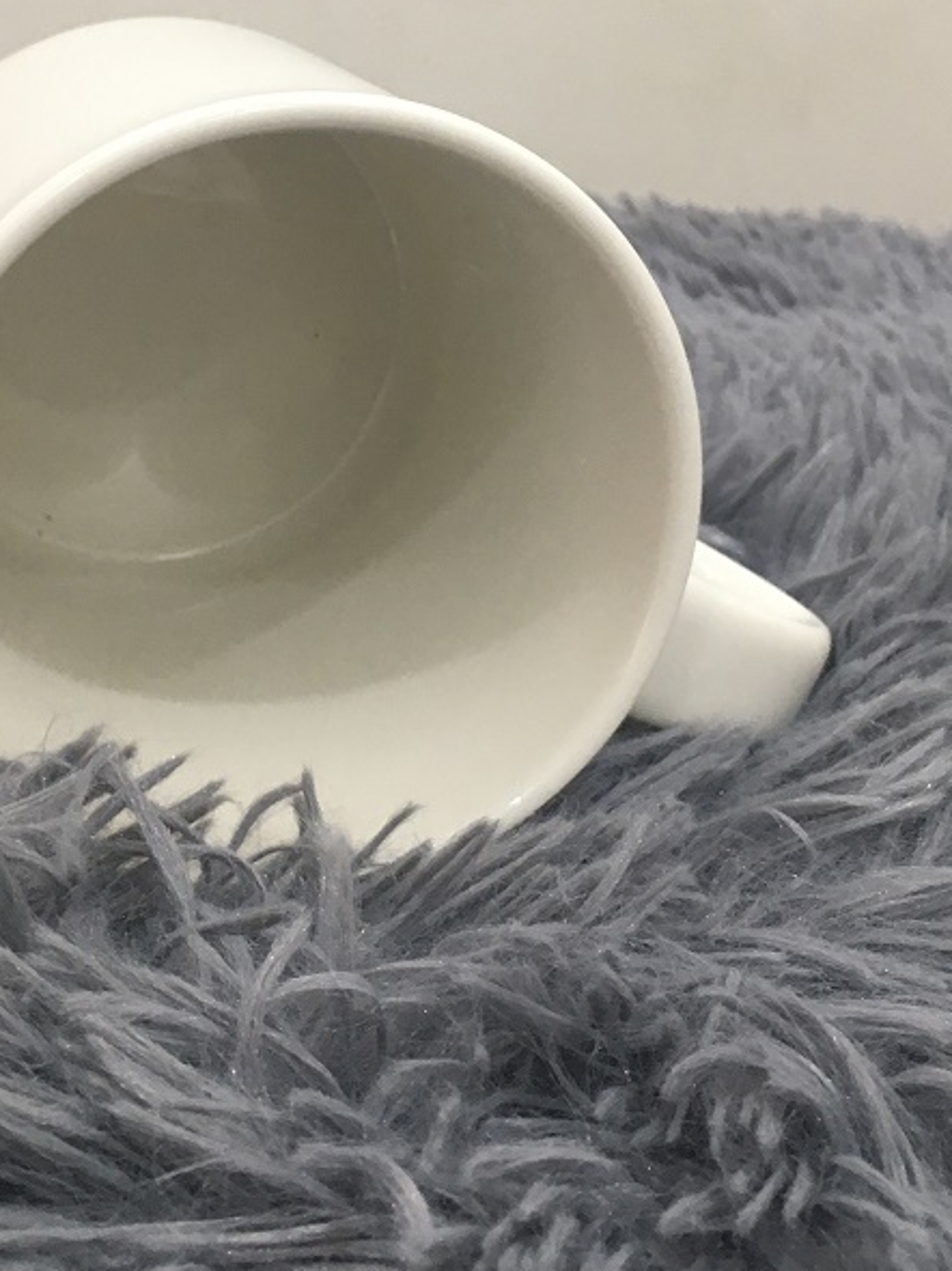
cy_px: 231
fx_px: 2165
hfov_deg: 24.7
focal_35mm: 59
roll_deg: +1.0
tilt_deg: -14.4
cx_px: 302
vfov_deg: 31.7
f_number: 2.2
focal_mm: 4.15
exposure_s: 1/33
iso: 80
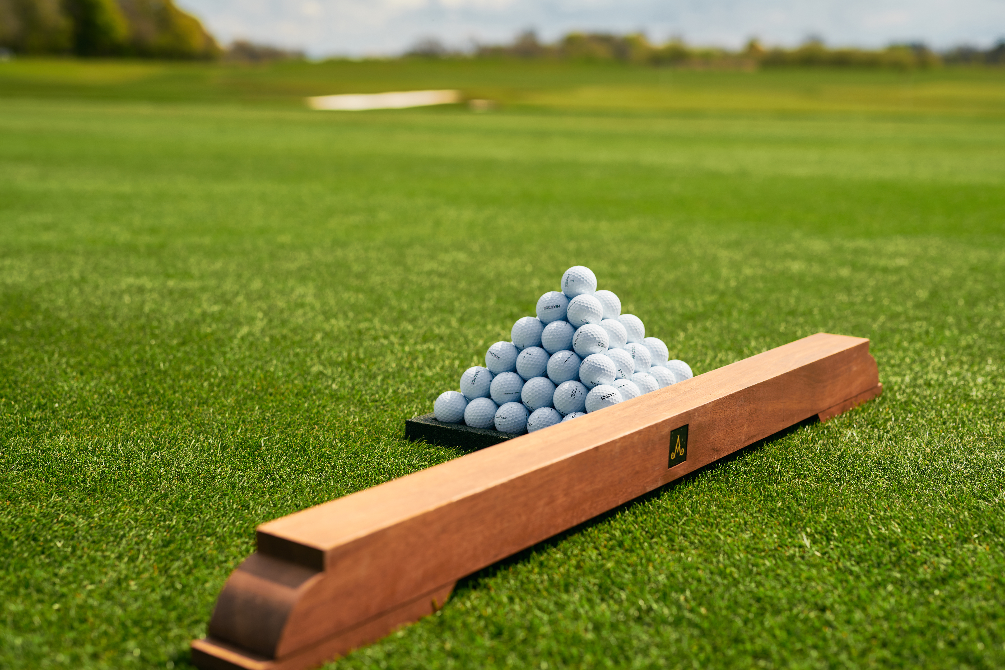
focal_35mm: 50
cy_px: 335
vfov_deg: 27.0
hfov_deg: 39.6
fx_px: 1396
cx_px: 502
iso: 31
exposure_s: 1/400
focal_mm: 50
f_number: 3.5
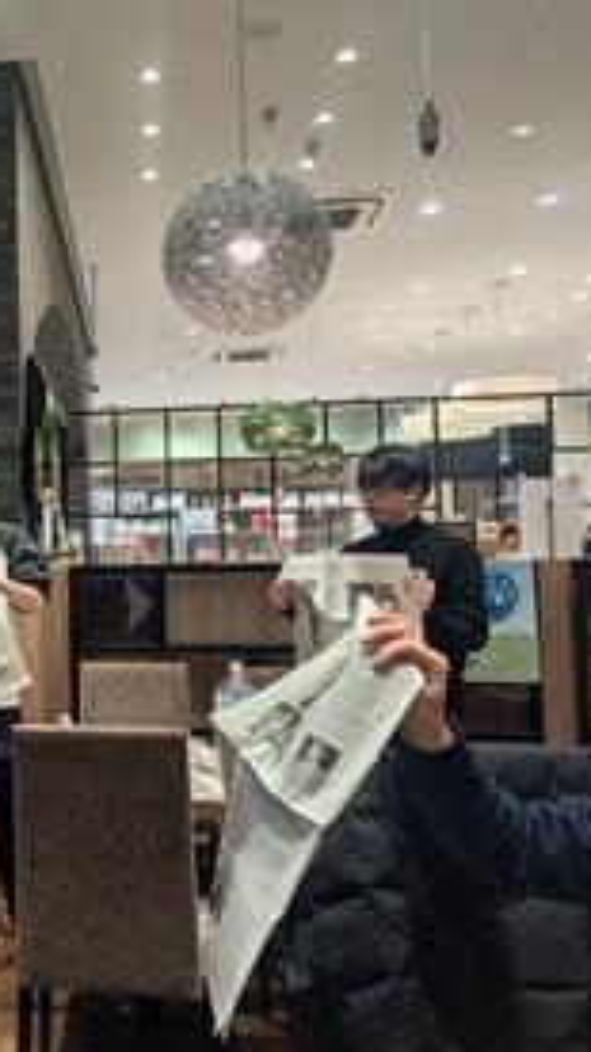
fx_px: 1060
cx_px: -53
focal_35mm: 38
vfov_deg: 52.8
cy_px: 513
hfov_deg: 28.4
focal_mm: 6.9
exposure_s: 1/244
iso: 27
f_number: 1.7
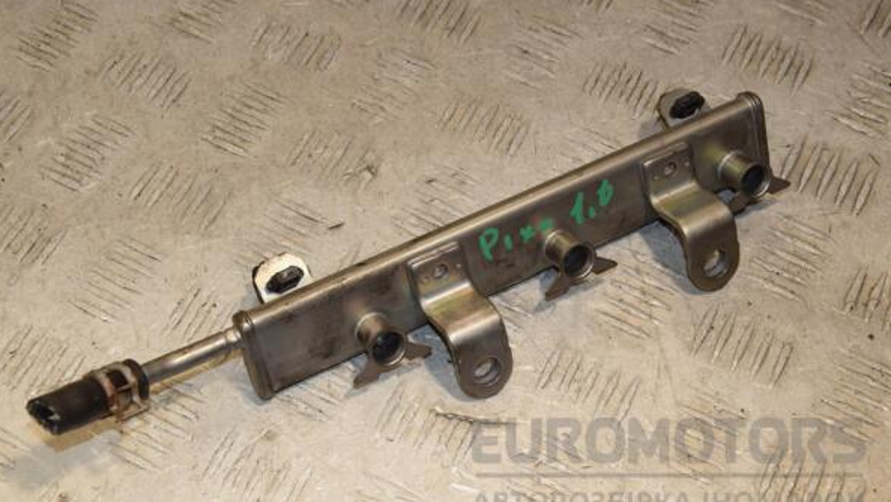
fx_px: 1690
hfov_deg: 29.5
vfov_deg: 16.9
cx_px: 443
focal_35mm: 72
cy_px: 240
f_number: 10
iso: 800
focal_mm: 45
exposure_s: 1/200
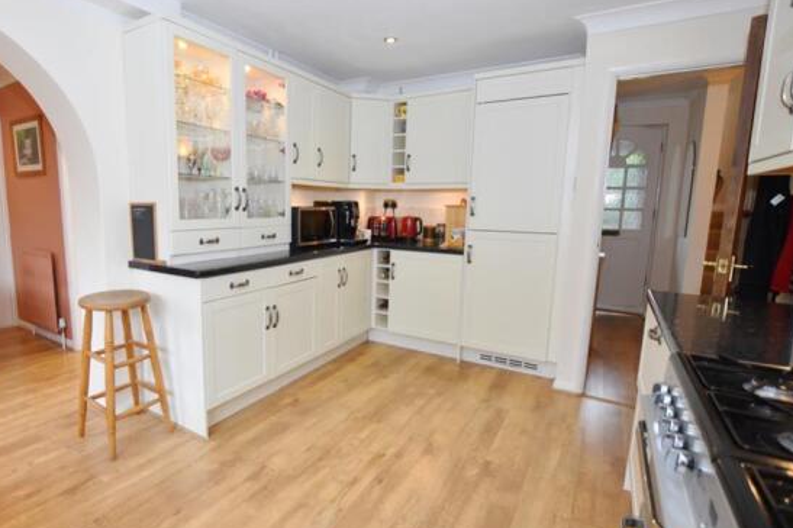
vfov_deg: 67.3
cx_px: 325
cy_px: 262
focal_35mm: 18
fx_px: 396
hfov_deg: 89.1
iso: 900
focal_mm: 10
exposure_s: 1/125
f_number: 3.5
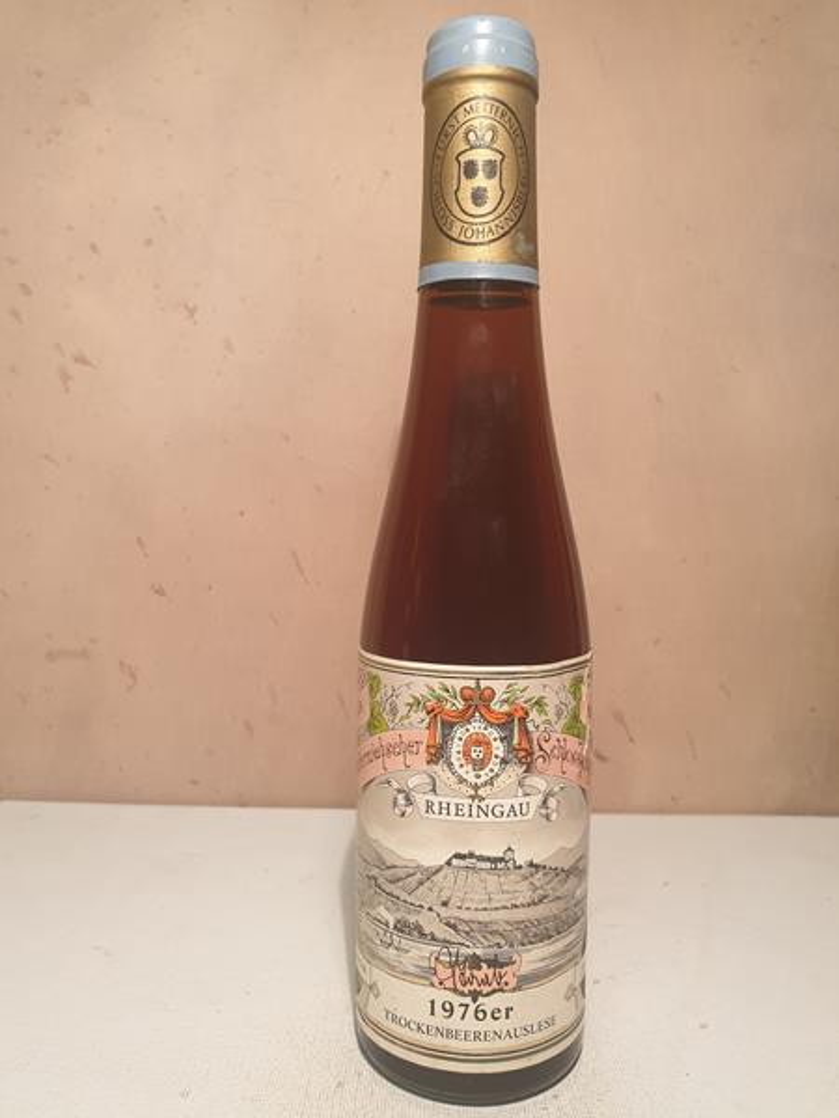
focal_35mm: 26
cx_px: 420
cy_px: 559
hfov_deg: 53.1
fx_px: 840
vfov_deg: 67.3
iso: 125
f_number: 2.4
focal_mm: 4.3
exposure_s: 1/50
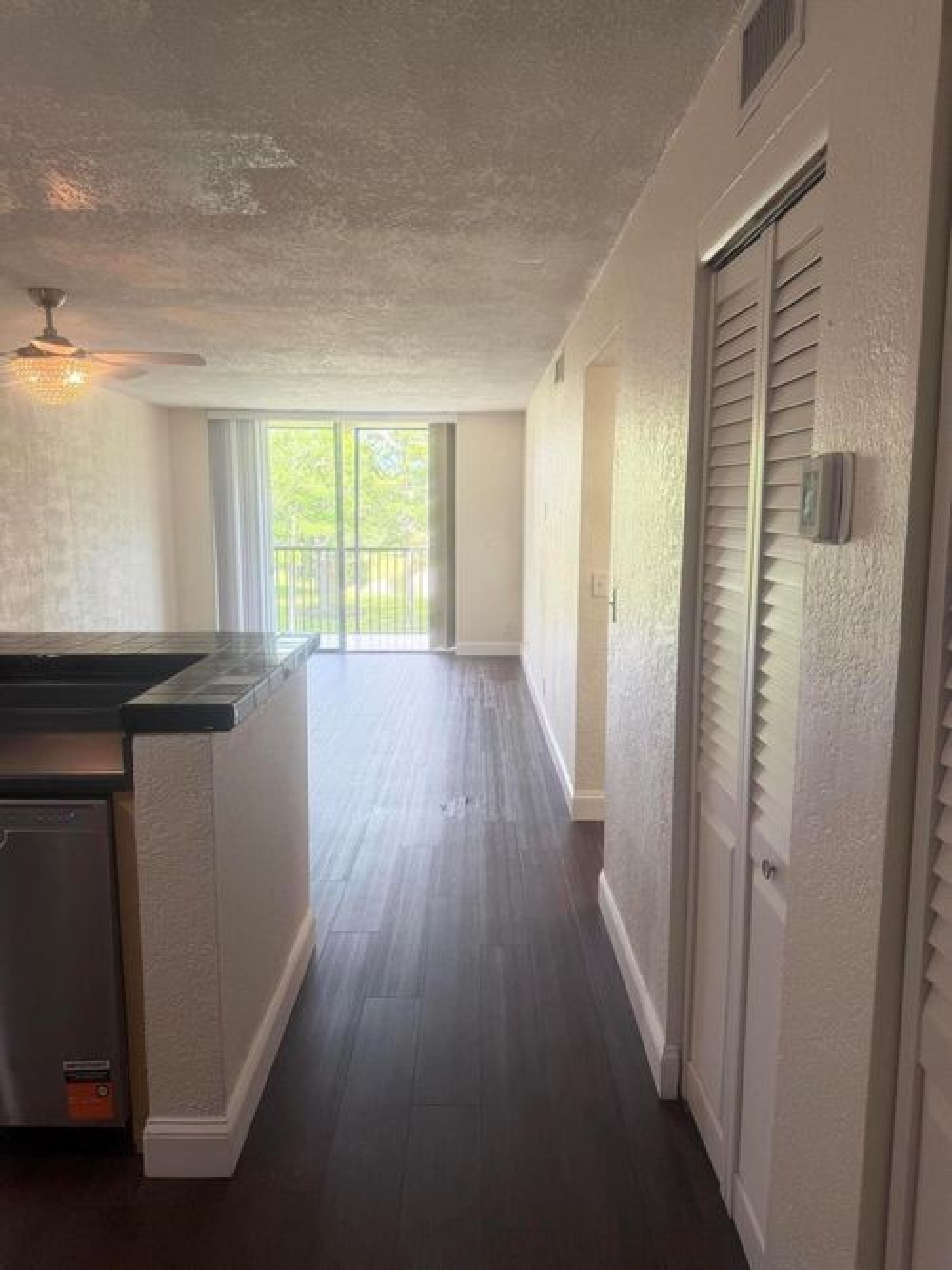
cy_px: 635
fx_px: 880
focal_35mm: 24
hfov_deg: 56.8
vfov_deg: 71.6
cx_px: 476
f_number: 1.78
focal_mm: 6.76
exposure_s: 1/120
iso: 100
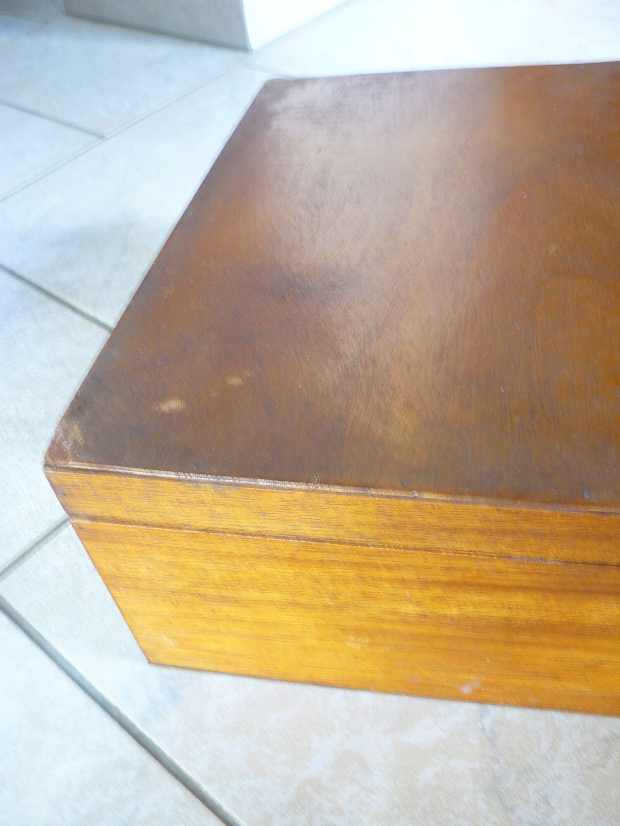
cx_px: 310
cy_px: 413
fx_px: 860
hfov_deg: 39.7
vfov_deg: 51.4
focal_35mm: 36
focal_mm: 6
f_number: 2.8
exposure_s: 1/5
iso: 200
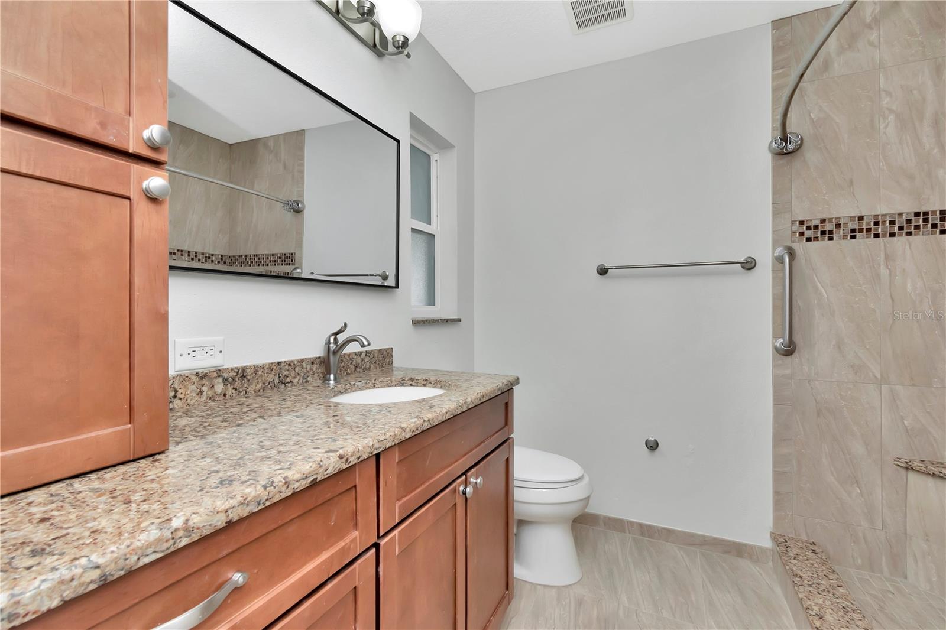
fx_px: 394
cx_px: 473
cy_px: 315
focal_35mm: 15
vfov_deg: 77.3
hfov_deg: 100.4
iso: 500
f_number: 10
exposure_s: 1/200
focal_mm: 10
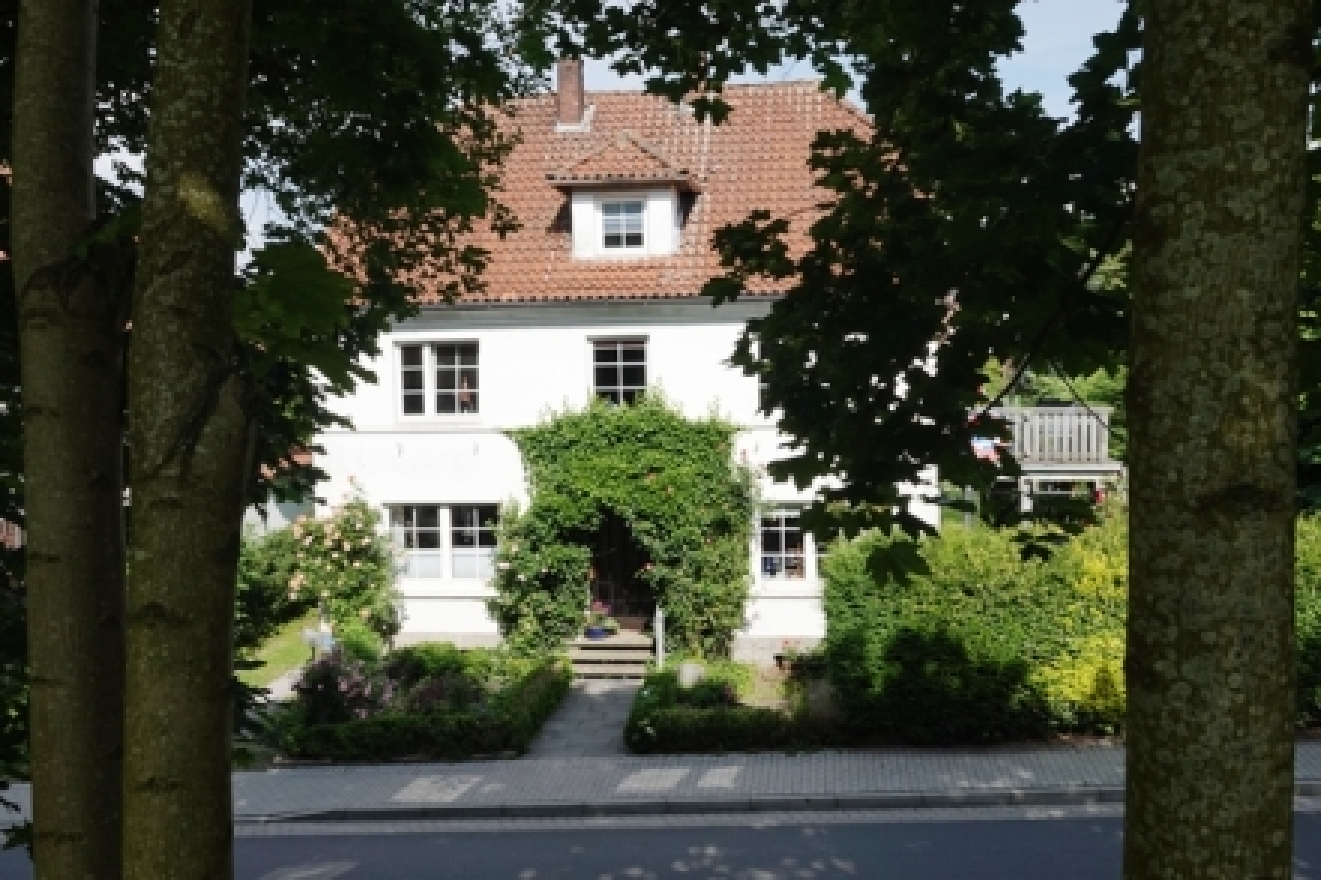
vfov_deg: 43.6
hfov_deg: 61.9
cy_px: 440
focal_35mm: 30
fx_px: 1101
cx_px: 660
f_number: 8
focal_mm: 11.03
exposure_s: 1/250
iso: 100
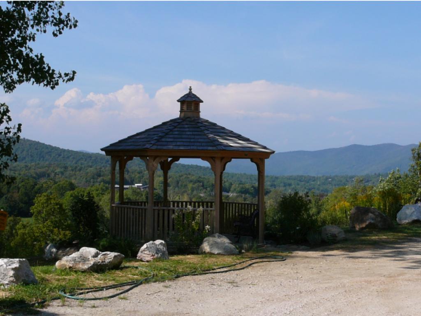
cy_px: 158
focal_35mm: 65
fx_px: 791
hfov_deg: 29.8
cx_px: 210
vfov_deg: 22.6
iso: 80
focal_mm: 7.8
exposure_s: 1/400
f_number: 5.6
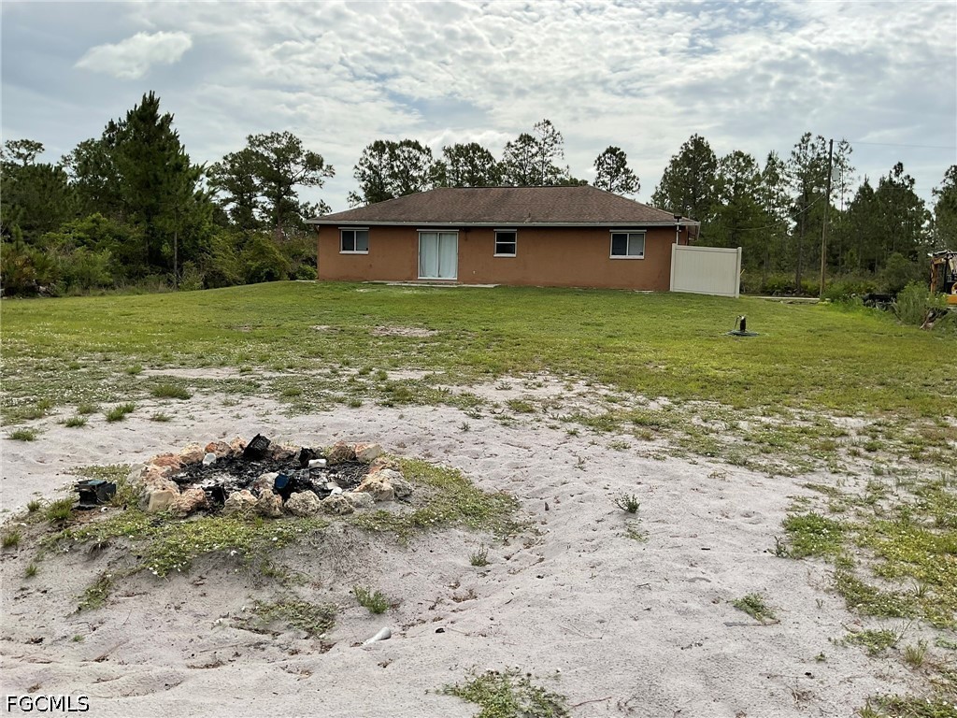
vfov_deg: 48.2
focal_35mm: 29
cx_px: 478
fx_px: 802
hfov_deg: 61.7
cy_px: 359
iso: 16
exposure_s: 1/3322
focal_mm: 3
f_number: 1.8
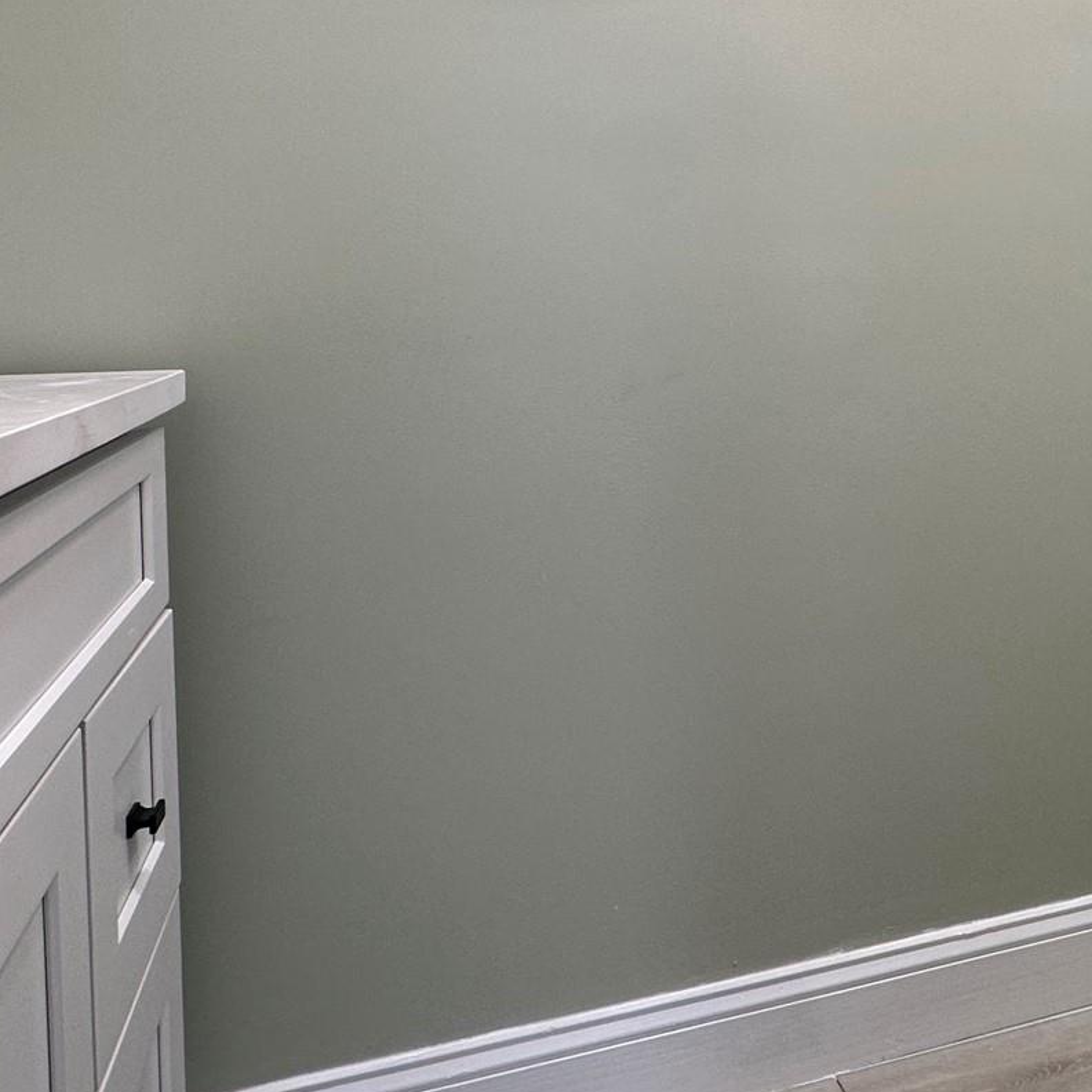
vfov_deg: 49.8
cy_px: 328
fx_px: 1142
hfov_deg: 49.0
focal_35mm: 32
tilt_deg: -1.1
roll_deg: +0.9
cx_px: 827
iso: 125
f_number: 2.2
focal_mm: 2.22
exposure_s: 1/120
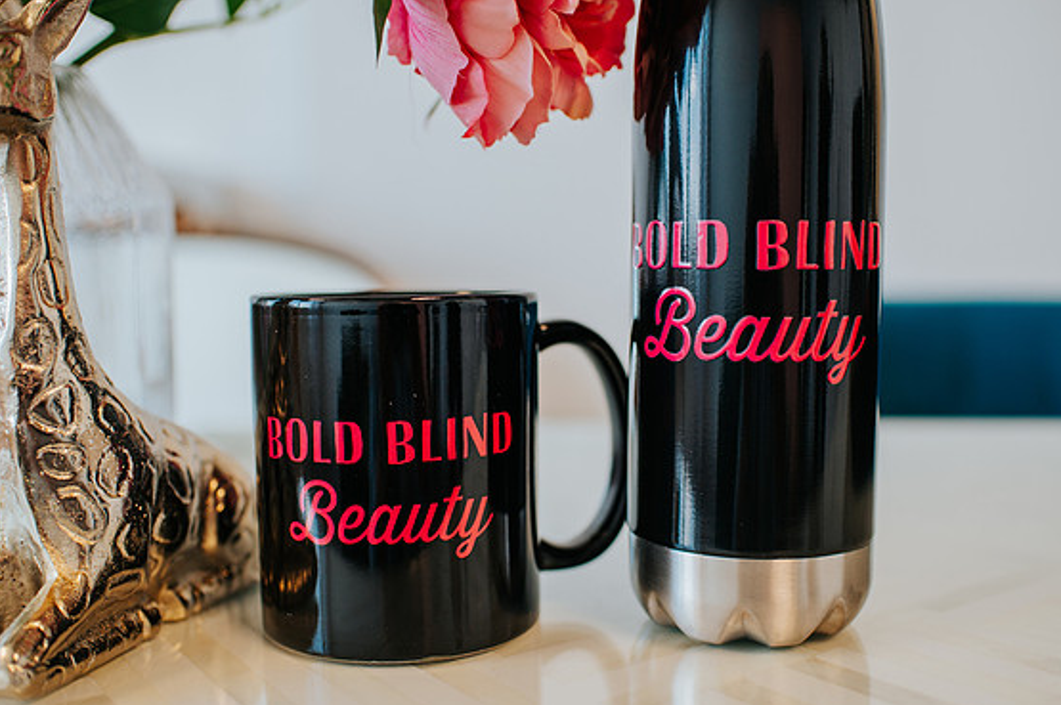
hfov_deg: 51.9
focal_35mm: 37
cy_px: 367
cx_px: 530
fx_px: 1089
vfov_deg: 35.9
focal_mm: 35
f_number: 2.8
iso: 500
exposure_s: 1/250
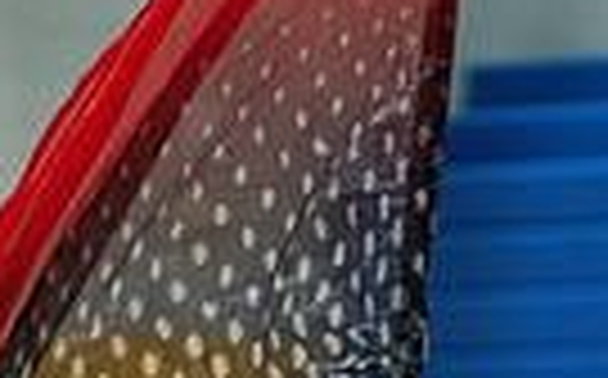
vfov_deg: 2.8
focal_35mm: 458
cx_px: 662
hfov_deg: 4.6
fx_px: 7580
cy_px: 918
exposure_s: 1/500
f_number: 4
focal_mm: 135
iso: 6400
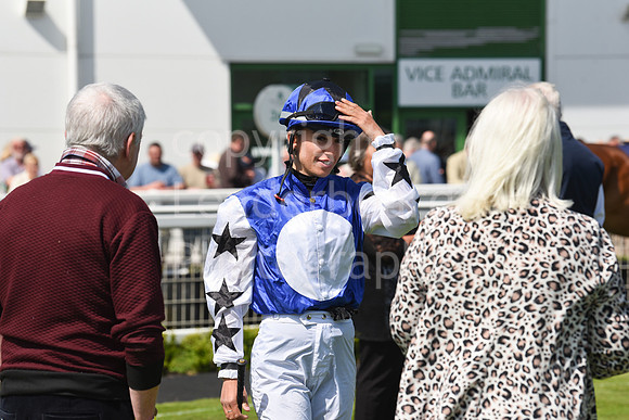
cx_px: 314
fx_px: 2709
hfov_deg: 13.2
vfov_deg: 8.9
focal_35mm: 155
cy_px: 210
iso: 400
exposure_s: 1/2500
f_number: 7.1
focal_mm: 155
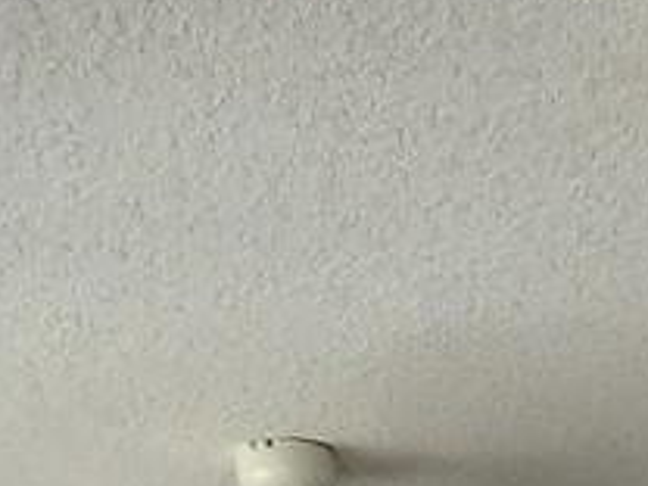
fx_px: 1872
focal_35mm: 100
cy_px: 1723
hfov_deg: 18.2
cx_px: 866
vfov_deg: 9.2
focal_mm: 2.2
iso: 200
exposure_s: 1/60
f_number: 2.2
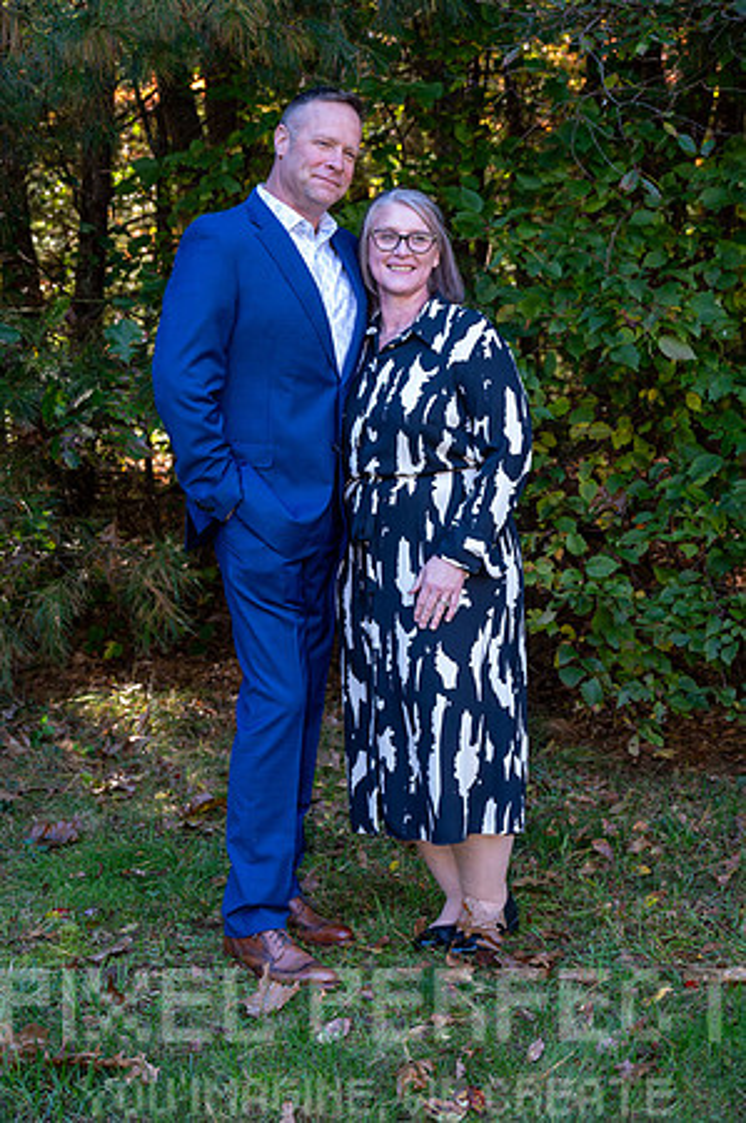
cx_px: 373
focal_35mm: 64
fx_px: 1994
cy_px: 562
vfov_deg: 31.5
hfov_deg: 21.2
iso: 640
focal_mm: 64
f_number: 6
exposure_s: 1/60
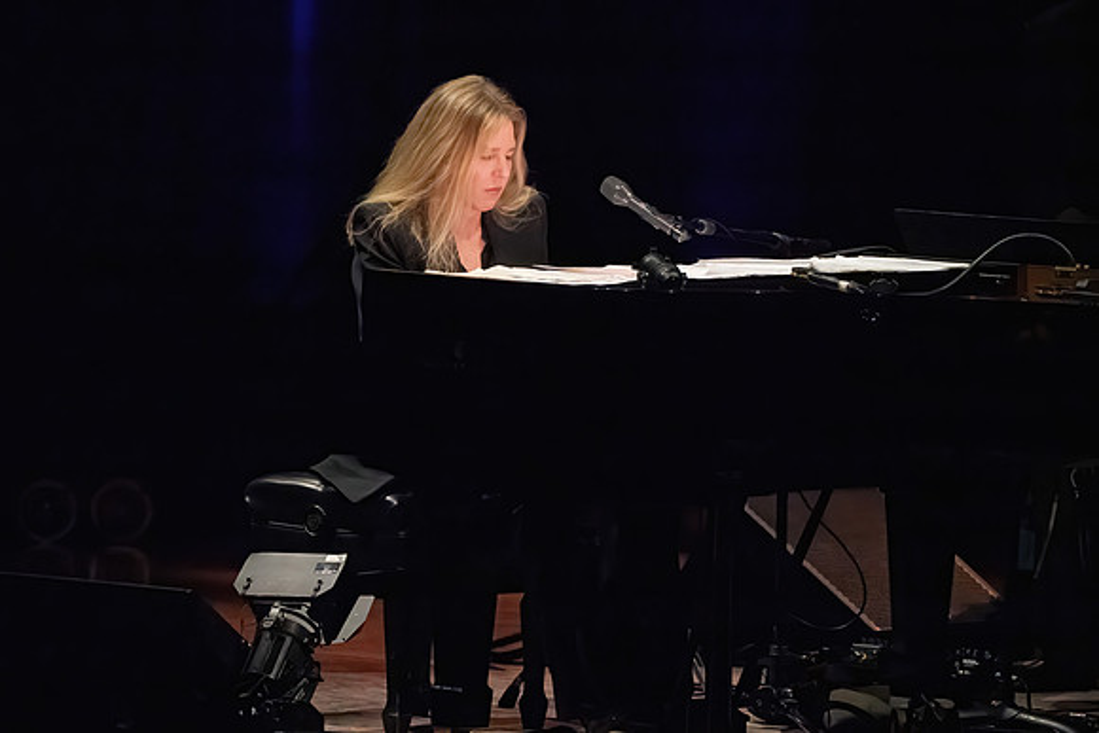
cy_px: 368
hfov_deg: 5.1
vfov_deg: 3.4
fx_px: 12391
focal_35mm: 406
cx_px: 476
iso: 25600
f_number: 8
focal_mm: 358
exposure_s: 1/320
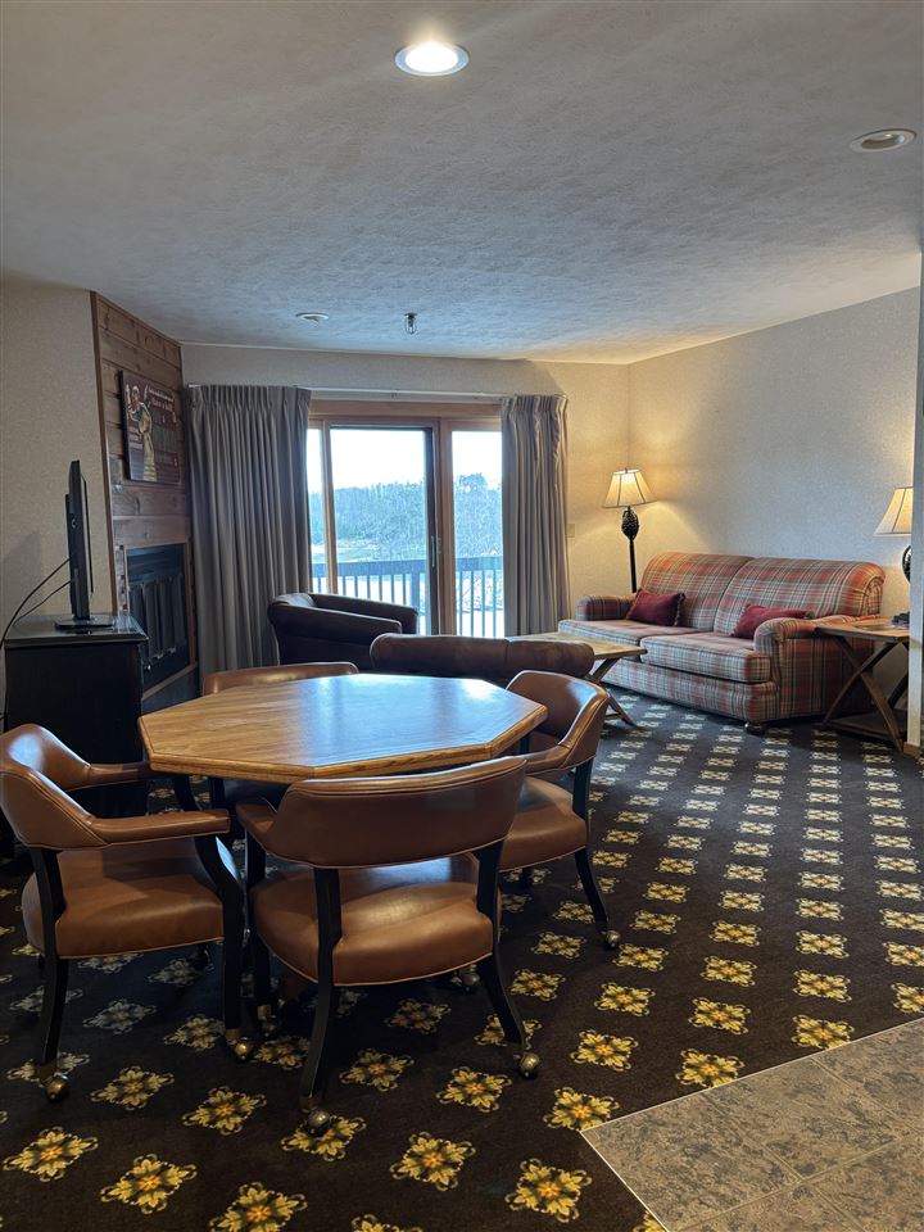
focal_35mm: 26
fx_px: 925
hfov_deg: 53.1
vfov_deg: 67.3
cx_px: 462
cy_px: 616
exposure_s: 1/60
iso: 200
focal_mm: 5.96
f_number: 1.6
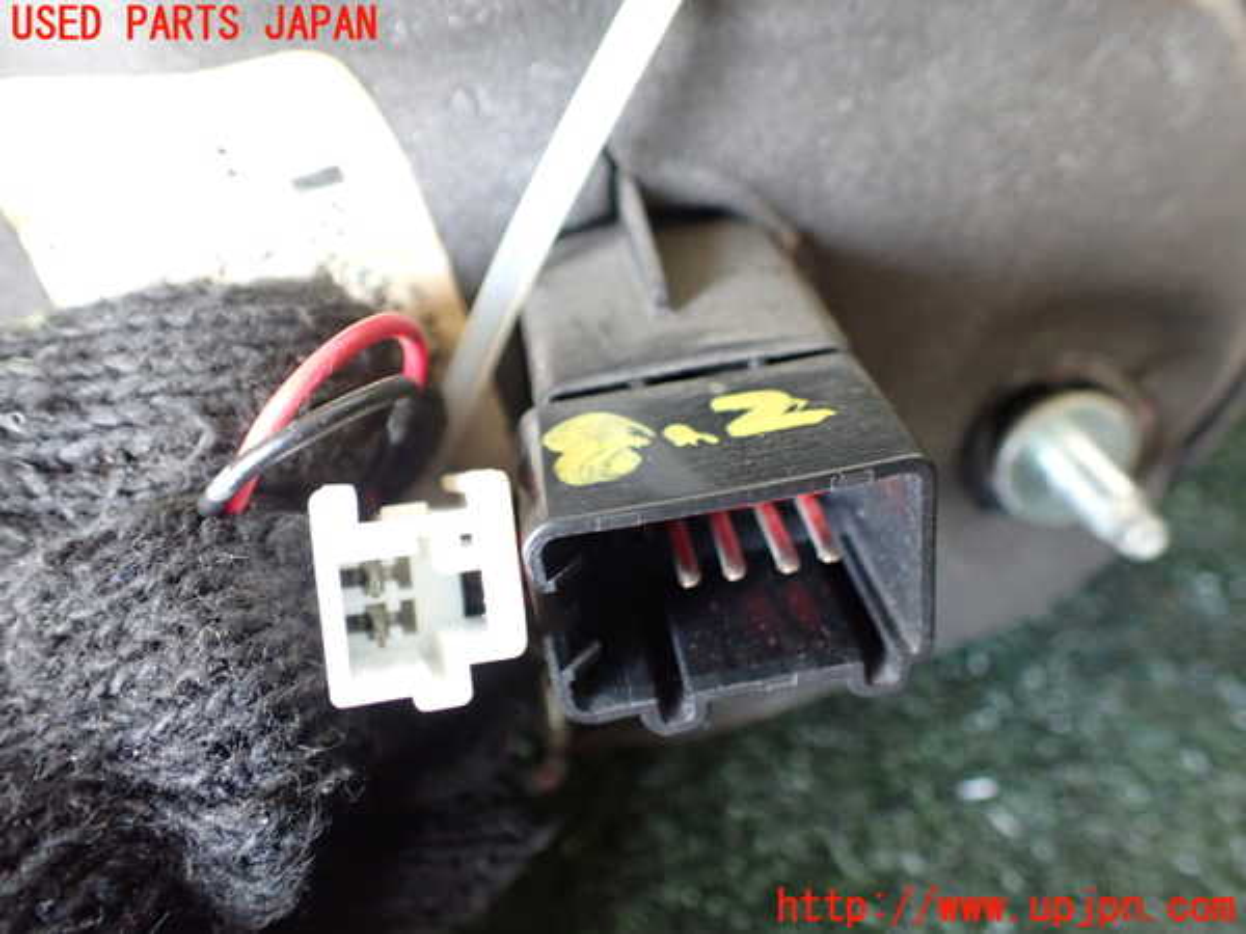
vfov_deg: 46.8
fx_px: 1080
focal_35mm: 30
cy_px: 467
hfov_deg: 60.0
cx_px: 623
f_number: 2.3
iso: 800
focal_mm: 5.4
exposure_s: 1/100
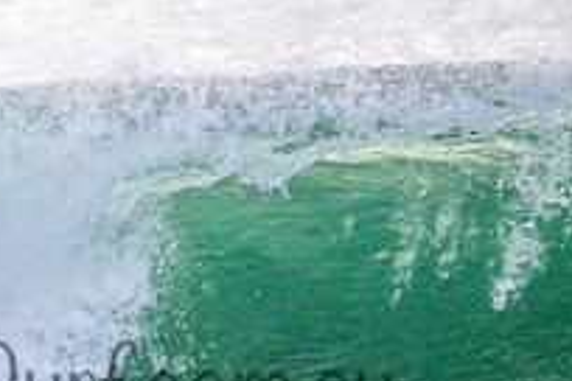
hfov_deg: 0.8
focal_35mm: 2740
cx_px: -72
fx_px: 43532
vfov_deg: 0.5
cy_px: 249
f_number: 11
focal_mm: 800
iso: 900
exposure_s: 1/2000
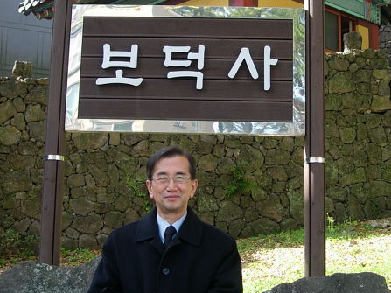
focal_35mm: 65
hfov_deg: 29.7
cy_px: 150
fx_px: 734
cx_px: 243
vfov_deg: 22.6
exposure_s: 1/192
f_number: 2.8
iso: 64
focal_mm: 7.8
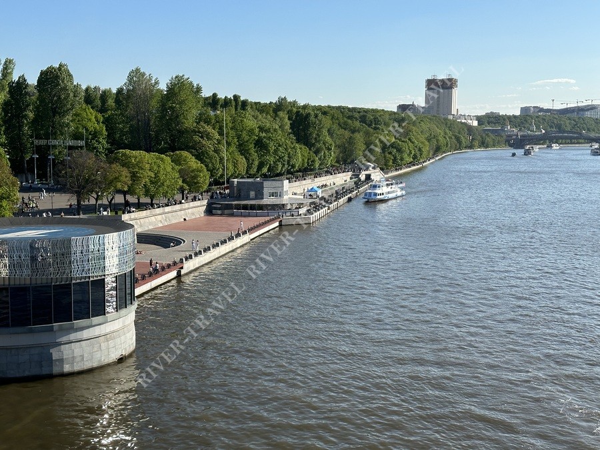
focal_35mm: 48
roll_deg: -0.6
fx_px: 832
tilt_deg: -7.5
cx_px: 300
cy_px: 225
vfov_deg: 30.3
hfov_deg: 39.7
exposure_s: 1/3367
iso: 64
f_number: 1.78
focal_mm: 6.86
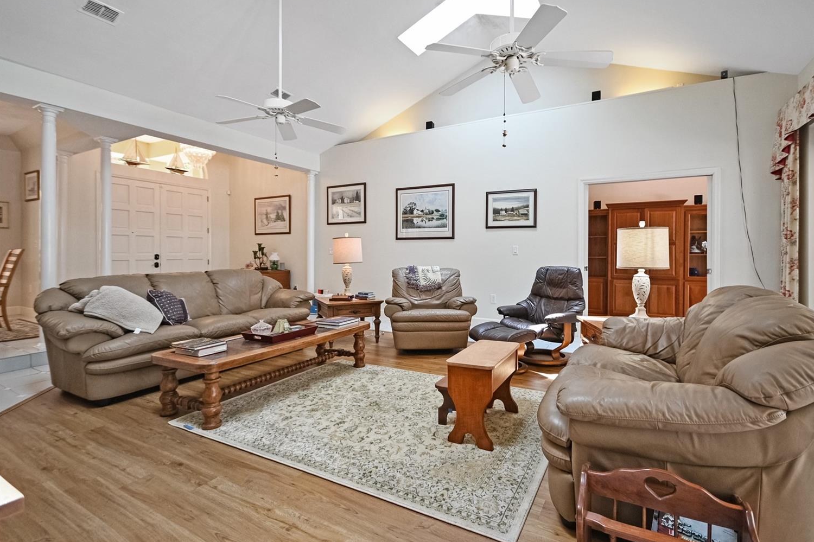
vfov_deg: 73.6
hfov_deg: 96.6
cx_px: 432
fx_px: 362
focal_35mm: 16
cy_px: 255
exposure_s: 1/100
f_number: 5
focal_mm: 10
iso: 1000
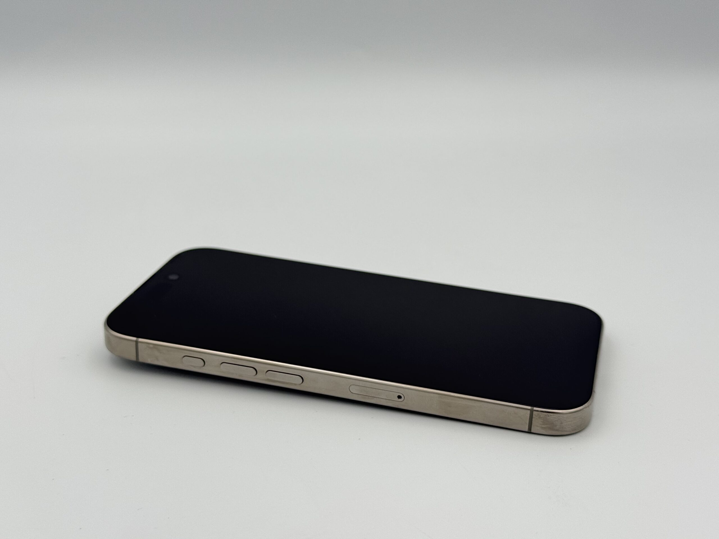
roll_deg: -0.7
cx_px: 360
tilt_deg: -22.9
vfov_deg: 30.3
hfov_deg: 39.7
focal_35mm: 48
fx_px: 997
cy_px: 270
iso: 100
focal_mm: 6.76
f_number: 1.78
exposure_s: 1/681
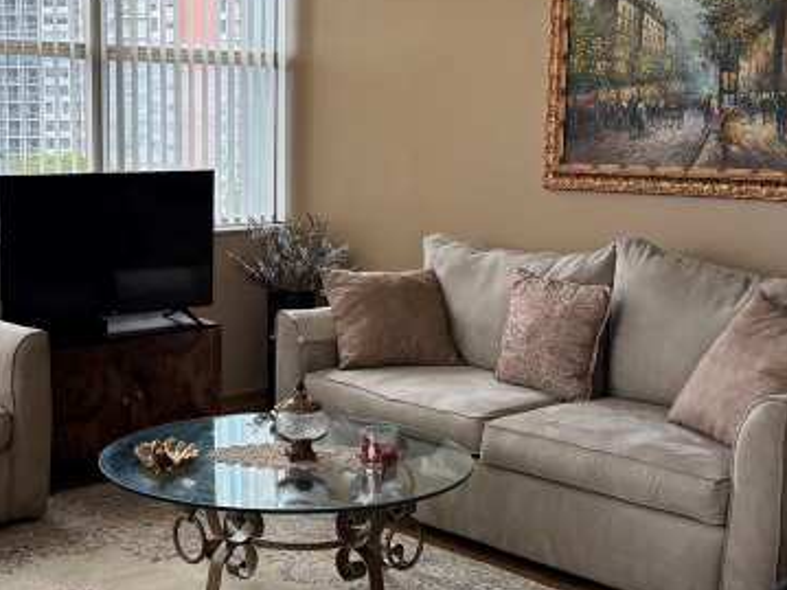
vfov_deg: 25.2
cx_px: 243
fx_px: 1318
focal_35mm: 58
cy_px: 309
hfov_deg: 32.9
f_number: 1.6
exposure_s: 1/265
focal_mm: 5.96
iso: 40
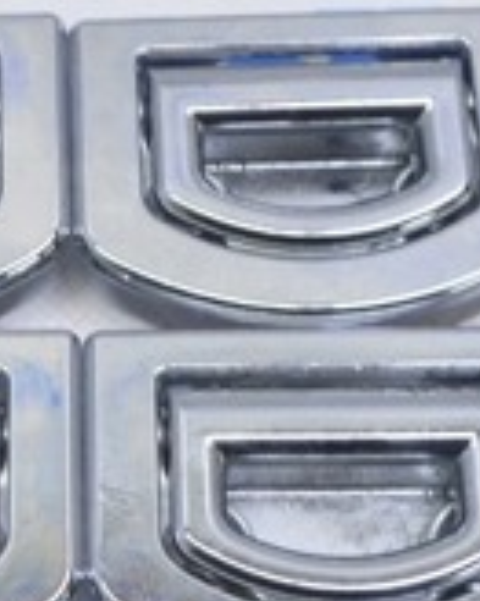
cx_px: -106
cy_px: 365
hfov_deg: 12.4
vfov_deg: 15.9
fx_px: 2151
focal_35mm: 121
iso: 400
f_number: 5.6
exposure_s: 1/20
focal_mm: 22
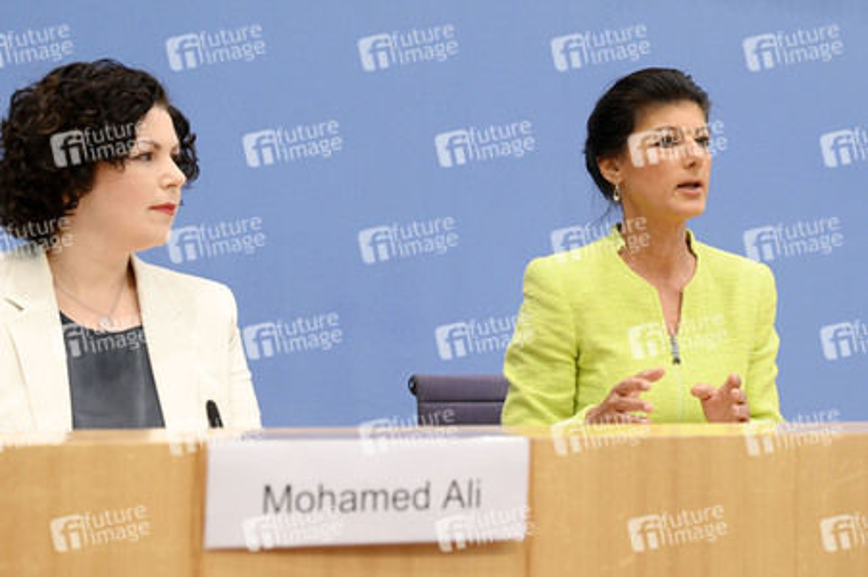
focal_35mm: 70
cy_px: 288
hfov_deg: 28.9
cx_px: 434
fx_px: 1686
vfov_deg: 19.4
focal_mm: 70
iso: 5000
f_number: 5.6
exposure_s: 1/640
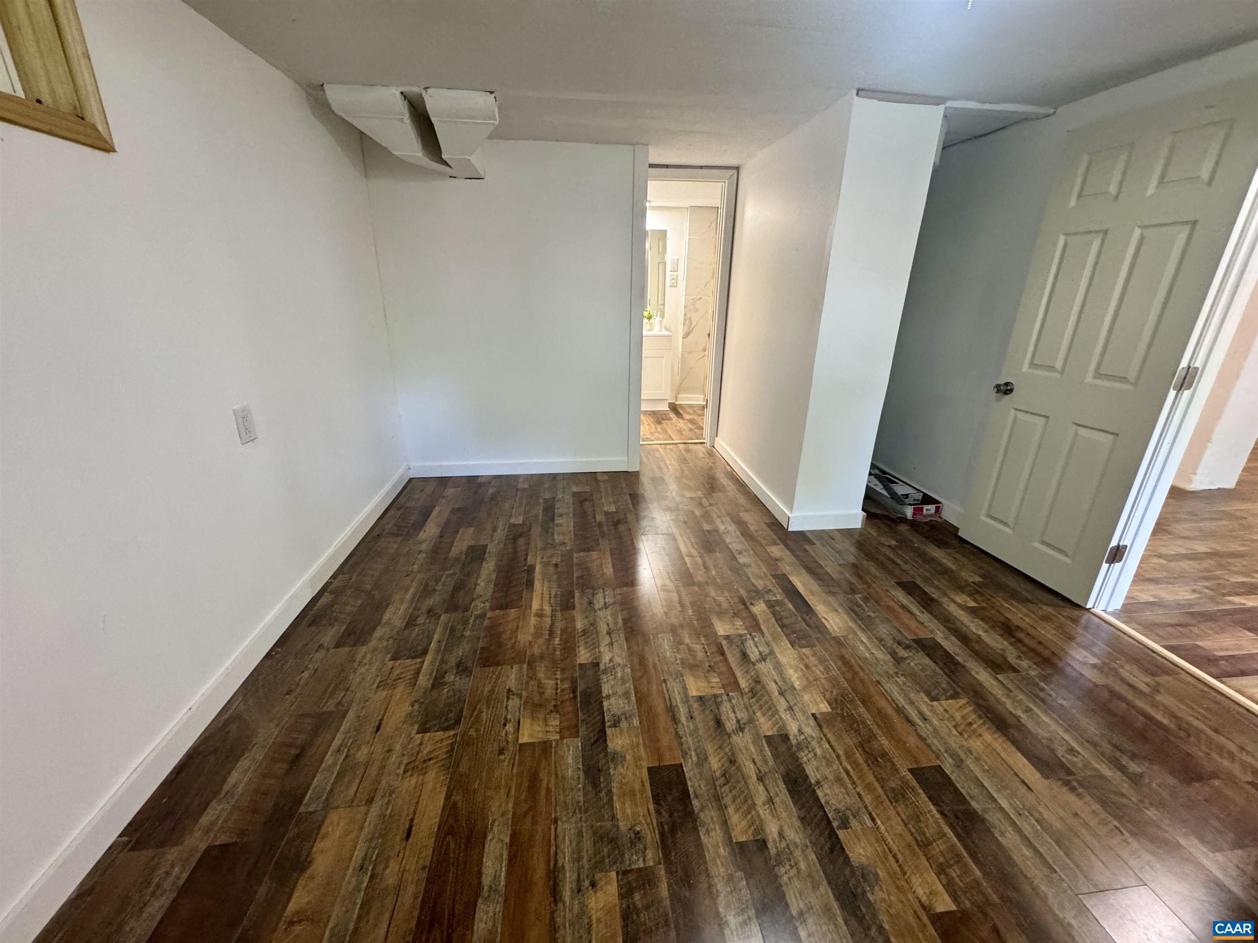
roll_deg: -1.4
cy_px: 472
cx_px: 629
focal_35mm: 14
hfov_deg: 102.1
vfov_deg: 85.7
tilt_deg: -20.3
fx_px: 509
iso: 400
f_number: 2.2
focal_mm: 2.22
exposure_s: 1/60
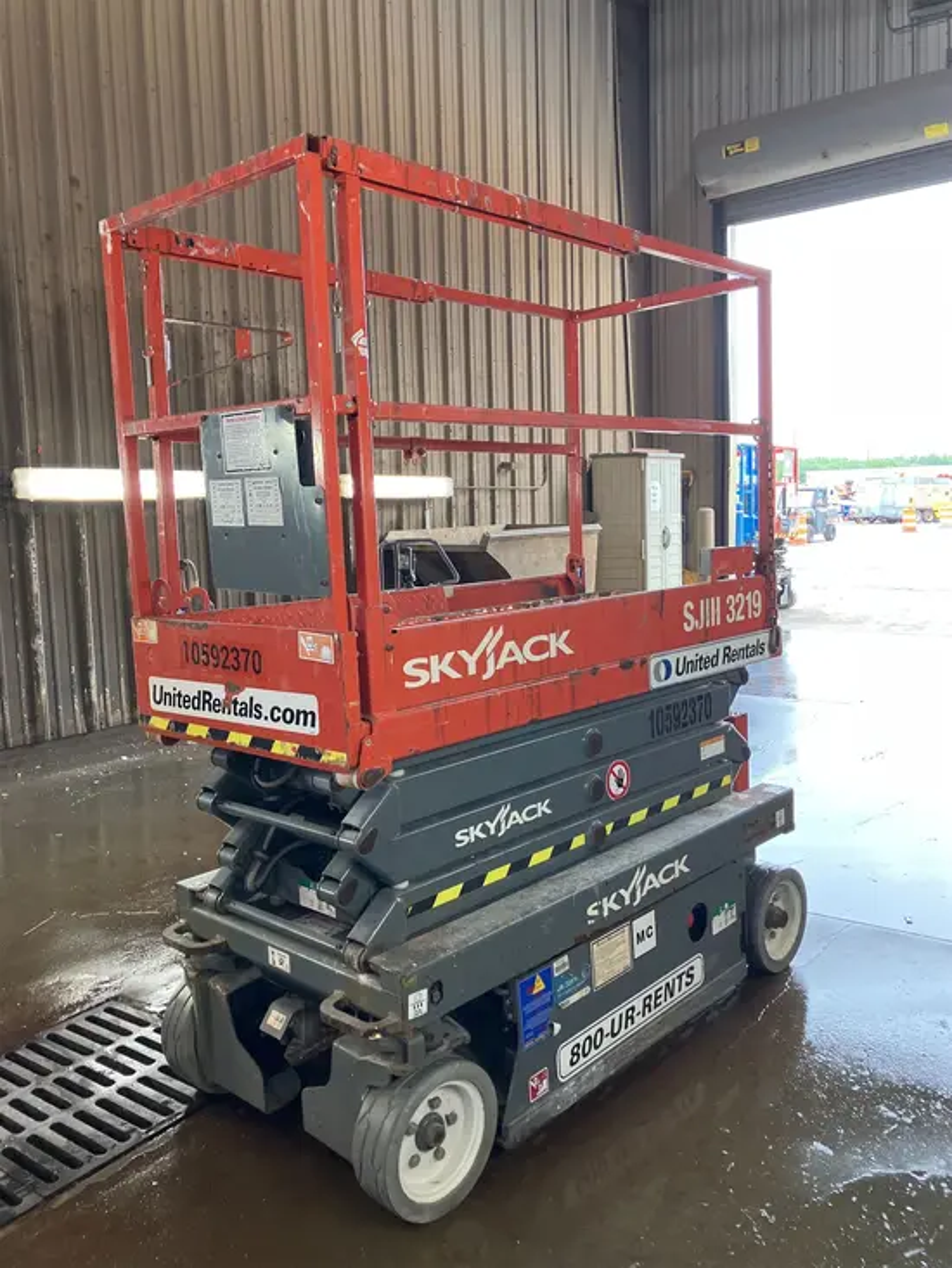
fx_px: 1026
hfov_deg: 49.8
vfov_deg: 63.4
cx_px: 476
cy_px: 634
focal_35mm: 28
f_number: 1.8
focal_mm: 3.99
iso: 125
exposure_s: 1/60
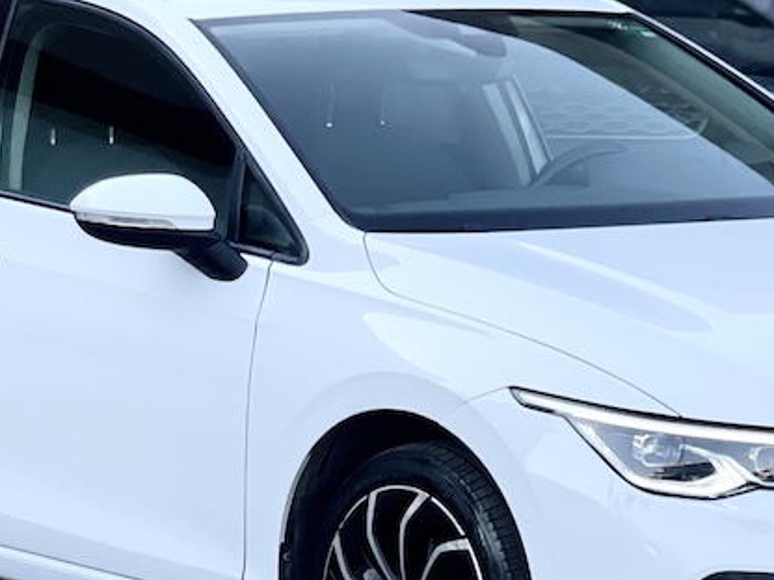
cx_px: 440
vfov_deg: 7.7
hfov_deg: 10.3
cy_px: 350
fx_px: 4293
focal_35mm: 192
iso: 20
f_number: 2.2
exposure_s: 1/121
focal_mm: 7.5
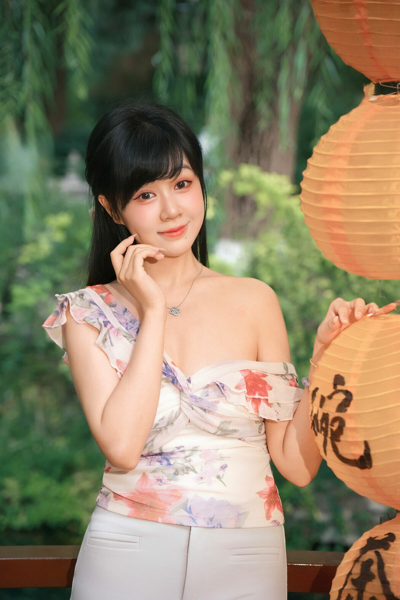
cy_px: 300
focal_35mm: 88
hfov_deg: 15.5
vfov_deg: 23.1
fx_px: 1466
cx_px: 200
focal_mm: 88
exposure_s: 1/125
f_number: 4
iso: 640
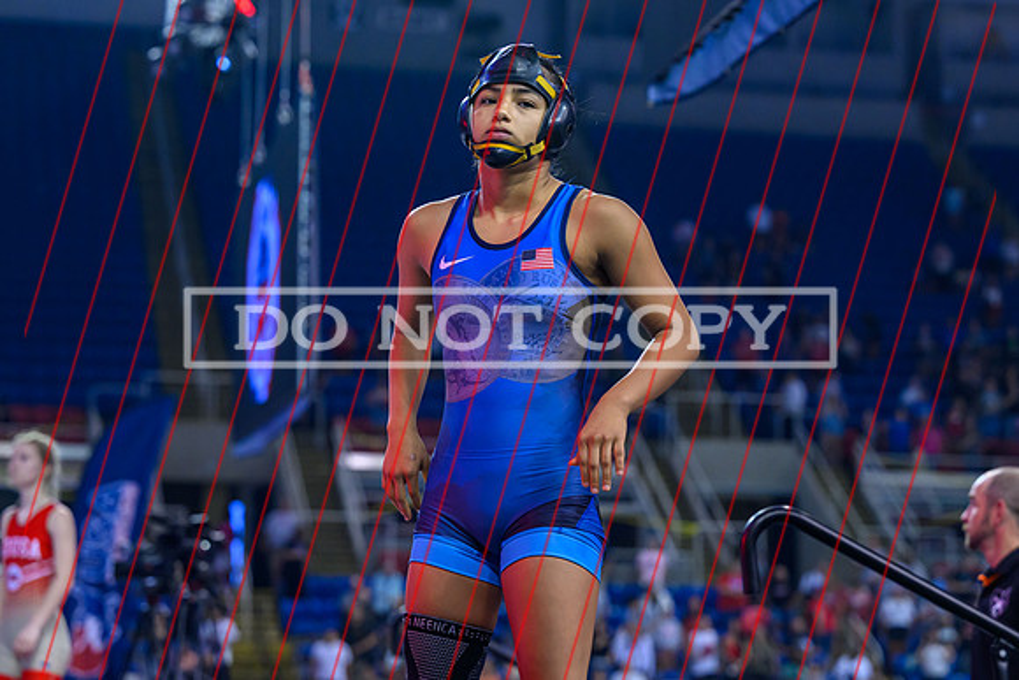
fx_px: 2847
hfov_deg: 20.3
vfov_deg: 13.6
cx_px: 541
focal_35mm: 101
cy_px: 276
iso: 3200
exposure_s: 1/640
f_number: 3.5
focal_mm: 84
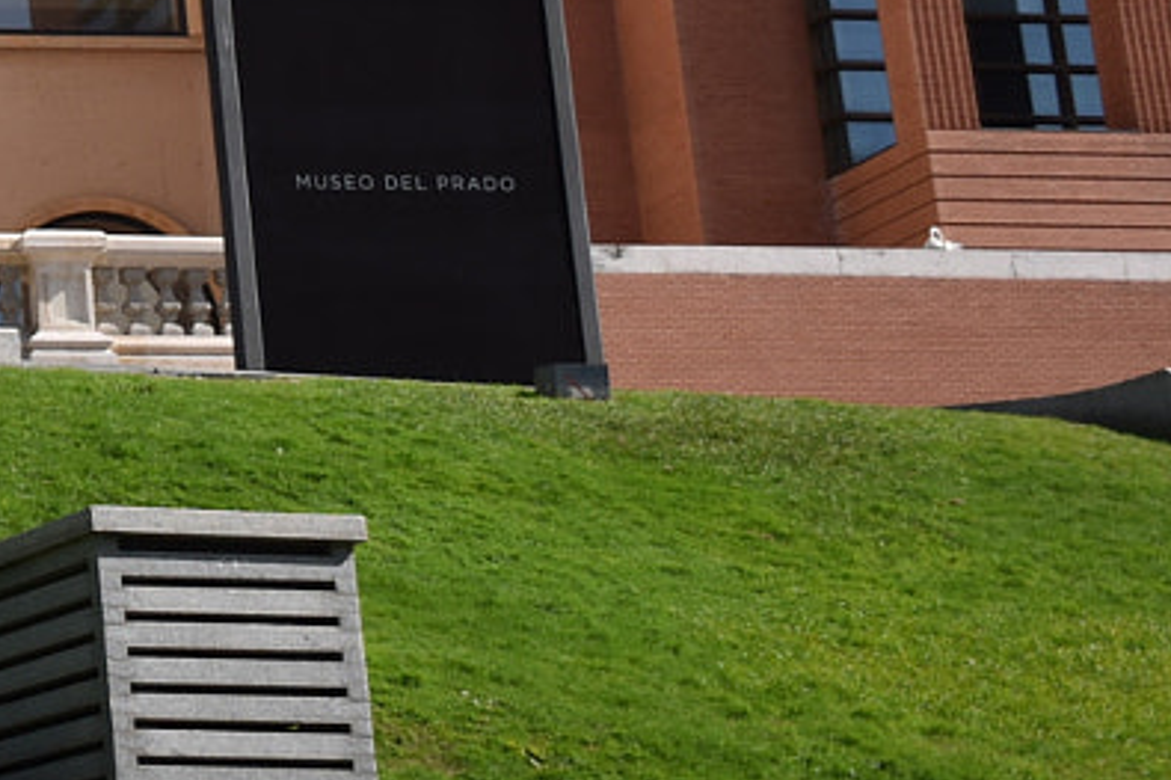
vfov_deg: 8.4
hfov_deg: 12.1
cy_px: -507
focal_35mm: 158
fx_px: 5137
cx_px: -866
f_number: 3.8
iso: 100
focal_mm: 26
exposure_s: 1/1250
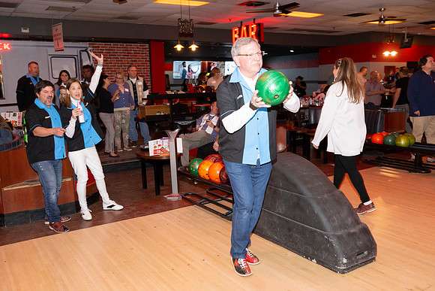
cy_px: 146
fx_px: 405
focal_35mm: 34
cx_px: 218
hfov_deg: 56.5
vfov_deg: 39.4
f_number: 5.6
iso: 2000
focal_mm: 33.5
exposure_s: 1/100
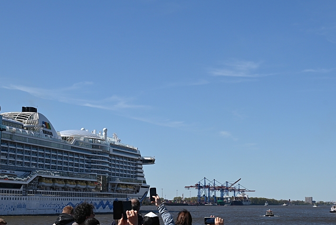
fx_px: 691
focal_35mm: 74
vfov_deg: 18.5
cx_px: 142
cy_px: 111
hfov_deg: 27.3
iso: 100
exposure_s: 1/500
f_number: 7.1
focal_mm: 46
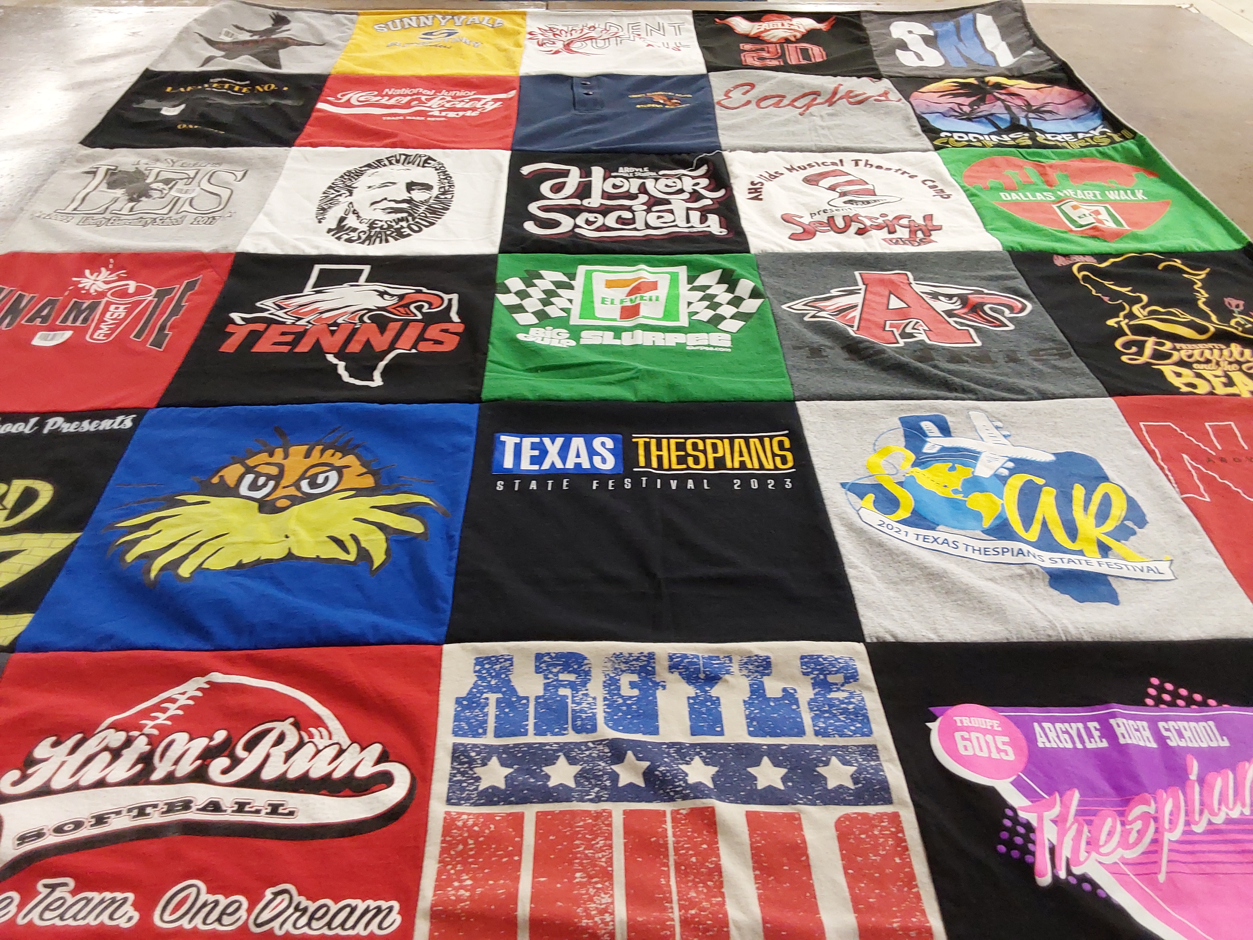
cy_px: 470
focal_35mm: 28
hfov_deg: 63.4
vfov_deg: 49.7
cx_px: 626
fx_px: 1014
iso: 125
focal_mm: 2.91
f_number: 1.9
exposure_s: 1/50
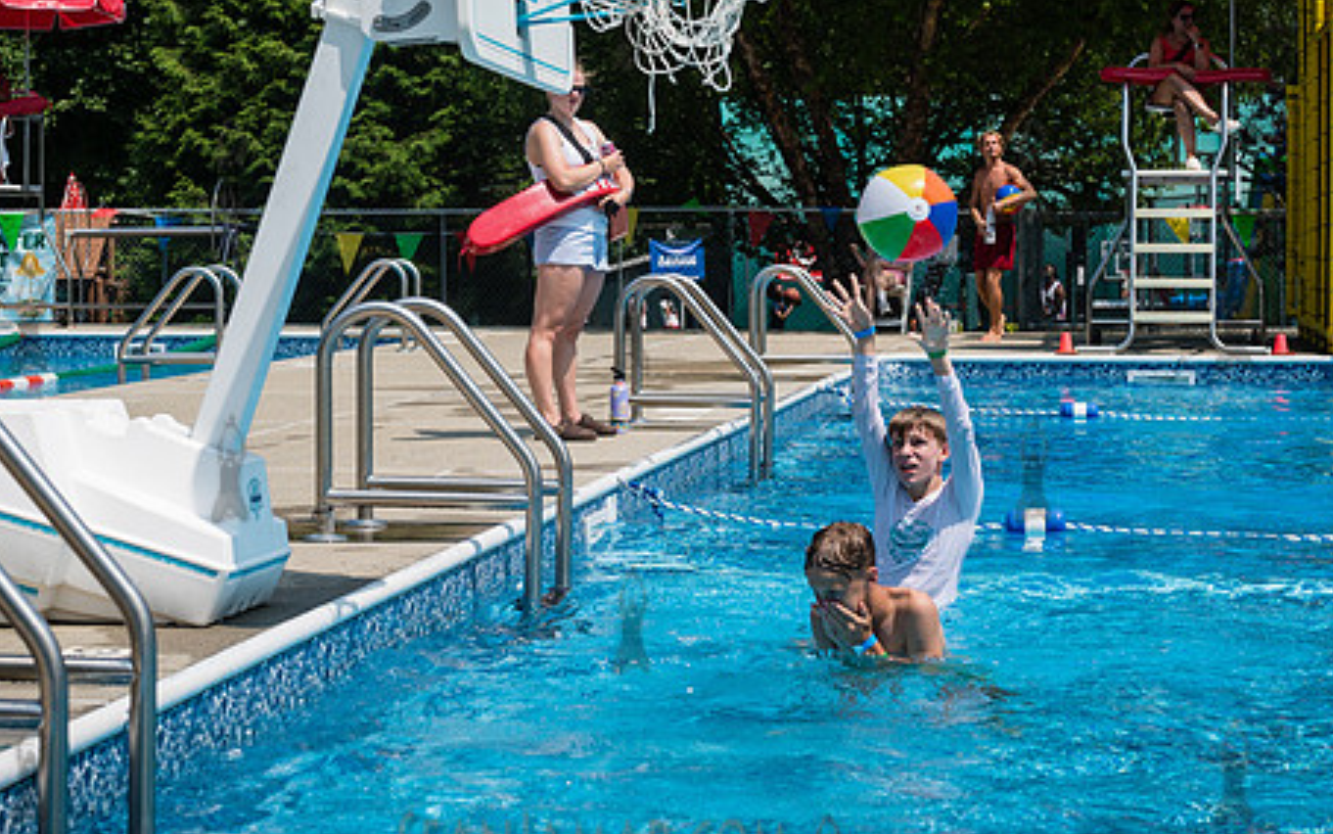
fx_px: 3198
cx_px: 511
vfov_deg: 14.9
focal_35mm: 88
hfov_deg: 23.5
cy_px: 360
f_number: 4.5
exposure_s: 1/800
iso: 100
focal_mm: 58
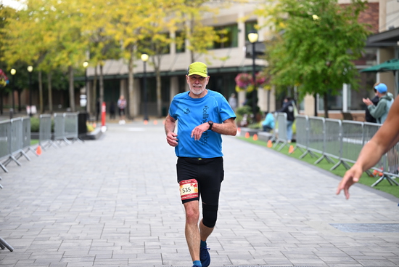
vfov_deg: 13.7
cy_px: 134
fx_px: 1109
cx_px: 200
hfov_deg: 20.4
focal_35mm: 100
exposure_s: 1/1600
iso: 640
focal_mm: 100
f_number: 2.8
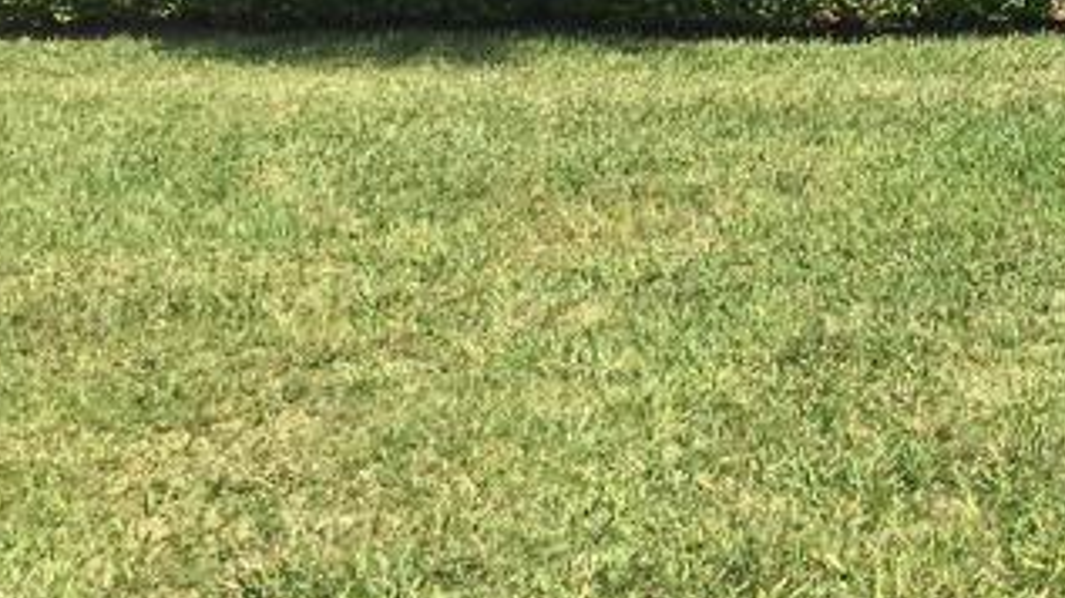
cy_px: -383
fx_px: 2879
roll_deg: +1.3
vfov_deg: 11.2
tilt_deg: +1.4
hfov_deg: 18.3
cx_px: 1666
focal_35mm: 102
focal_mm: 4.15
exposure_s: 1/1068
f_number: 2.2
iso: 25
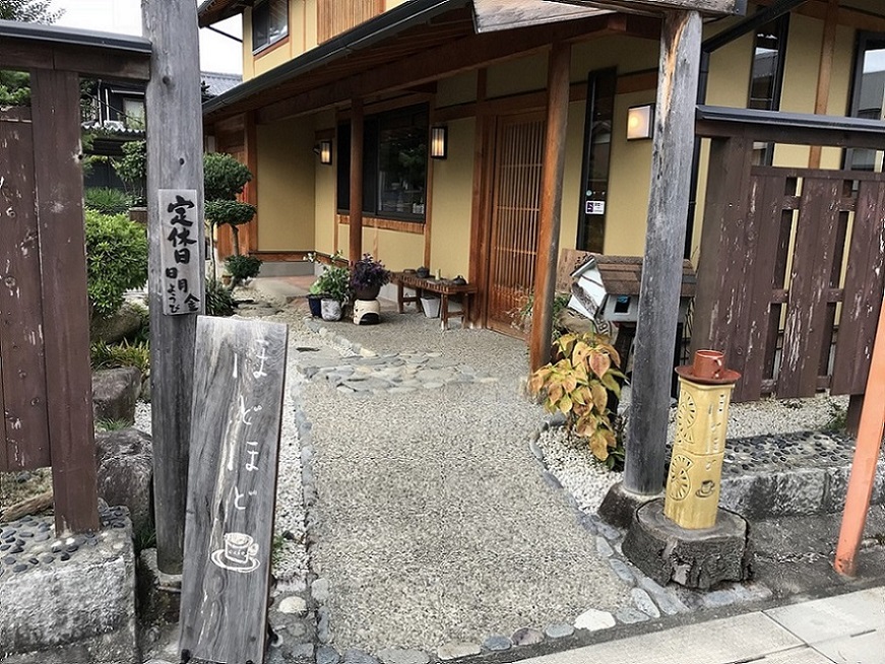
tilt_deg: -10.8
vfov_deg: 49.8
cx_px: 442
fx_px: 716
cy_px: 332
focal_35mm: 28
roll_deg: -2.5
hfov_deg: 63.4
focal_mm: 3.99
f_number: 1.8
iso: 20
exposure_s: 1/679
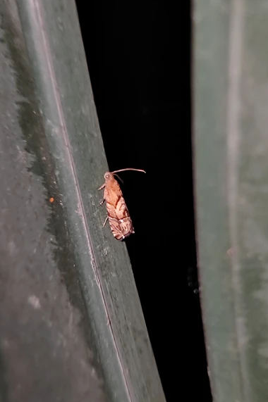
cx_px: 124
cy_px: 179
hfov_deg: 46.3
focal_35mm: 28
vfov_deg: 65.3
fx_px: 313
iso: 885
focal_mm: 5.89
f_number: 1.89
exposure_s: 1/100
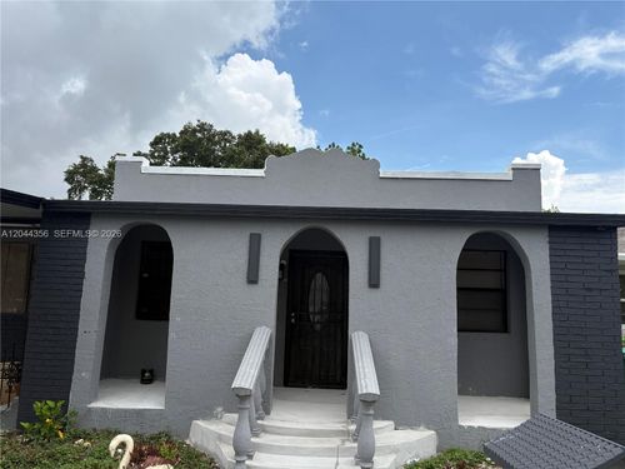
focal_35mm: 26
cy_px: 234
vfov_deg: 53.1
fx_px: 469
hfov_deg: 67.3
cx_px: 312
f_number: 1.6
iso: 50
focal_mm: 5.96
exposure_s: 1/2639
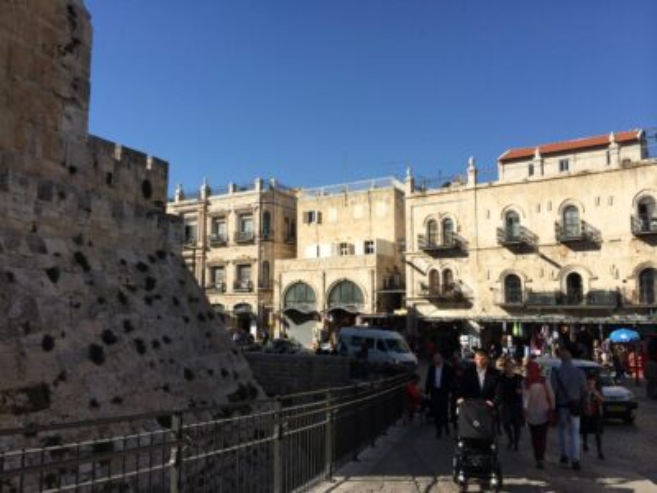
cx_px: 328
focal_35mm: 30
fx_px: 569
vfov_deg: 46.8
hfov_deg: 60.0
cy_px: 246
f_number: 2.2
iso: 32
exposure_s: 1/2740
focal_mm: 4.12
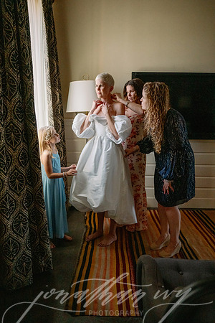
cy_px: 162
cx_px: 108
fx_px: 237
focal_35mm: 26
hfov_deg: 48.7
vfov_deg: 68.4
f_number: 2.8
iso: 3200
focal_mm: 26.5
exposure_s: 1/1600
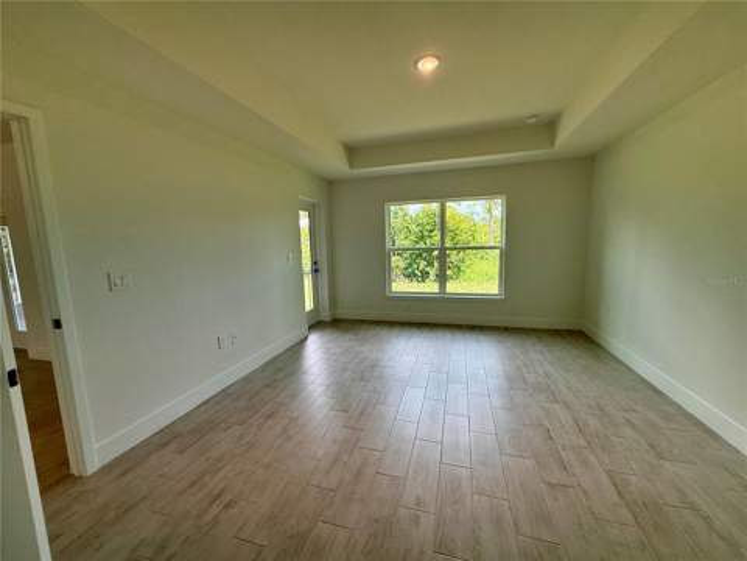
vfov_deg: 85.7
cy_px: 280
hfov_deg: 102.1
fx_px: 302
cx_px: 374
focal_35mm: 14
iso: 64
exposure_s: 1/233
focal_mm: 2.22
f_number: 2.2
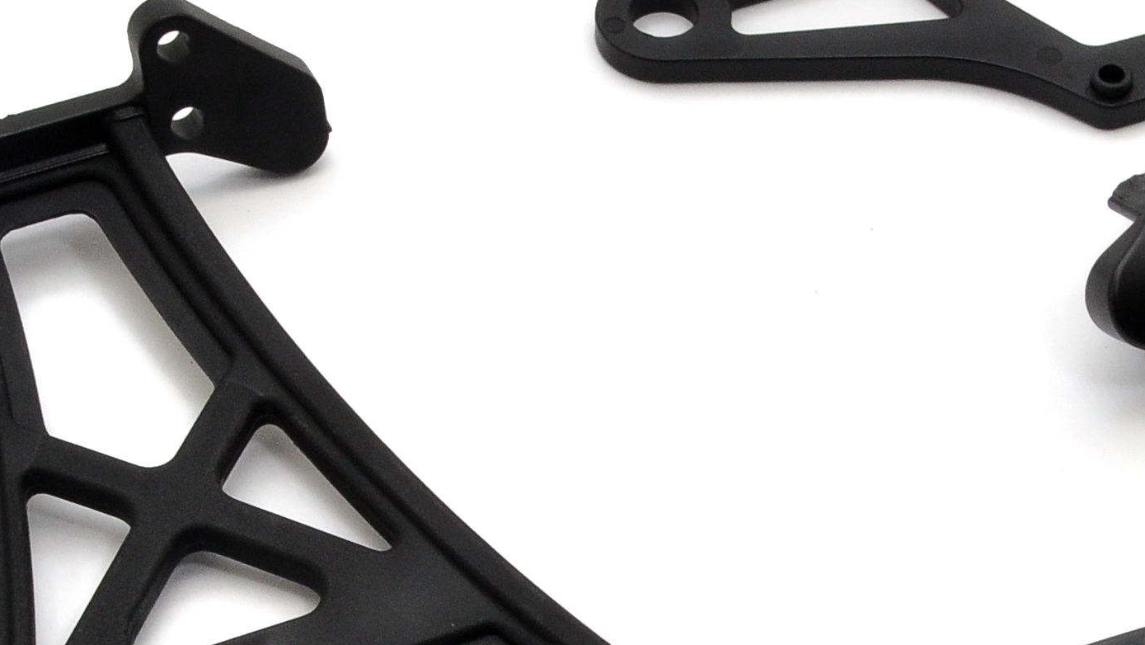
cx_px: 959
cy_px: 732
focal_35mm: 155
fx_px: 4707
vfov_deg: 7.8
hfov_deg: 13.8
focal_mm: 32
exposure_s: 1/60
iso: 400
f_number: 20
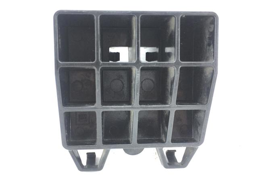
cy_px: 97
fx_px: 216
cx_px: 129
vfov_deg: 48.2
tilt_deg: -26.1
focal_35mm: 29
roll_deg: -1.8
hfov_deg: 61.7
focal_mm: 4.15
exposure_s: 1/100
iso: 40
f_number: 2.2
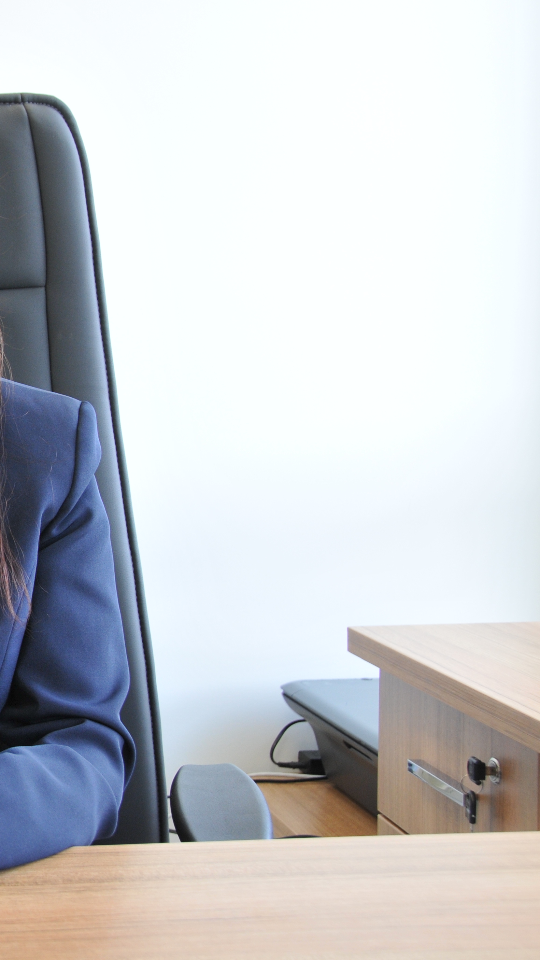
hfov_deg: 16.9
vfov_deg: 31.4
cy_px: 480
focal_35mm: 67
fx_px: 1705
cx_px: -174
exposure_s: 1/40
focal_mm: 28
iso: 400
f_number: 6.3
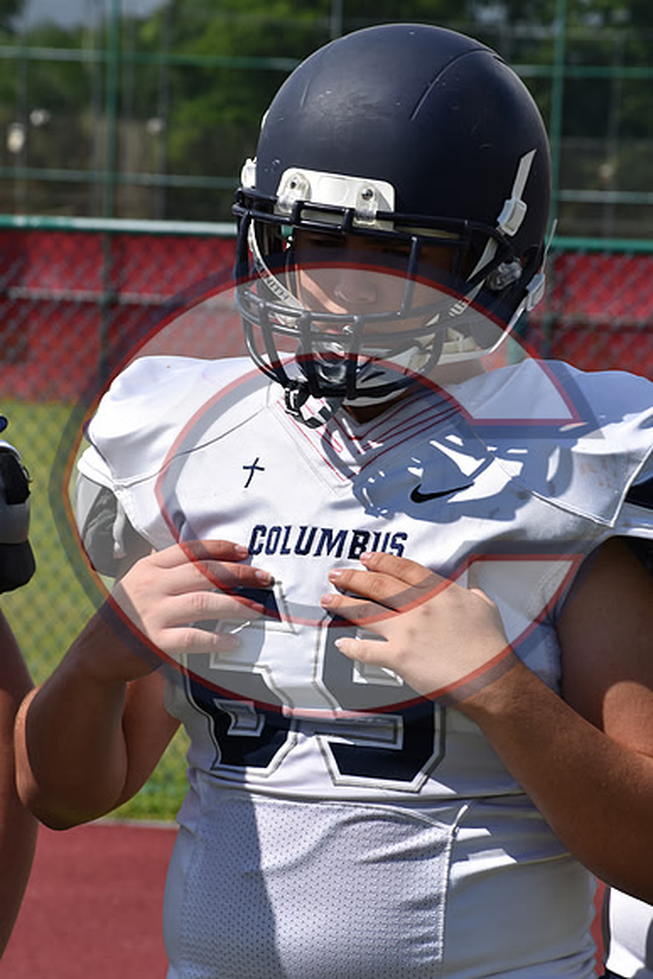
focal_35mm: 248
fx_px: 6730
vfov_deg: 8.3
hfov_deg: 5.6
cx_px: 326
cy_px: 490
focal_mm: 165
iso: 100
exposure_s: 1/200
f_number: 16
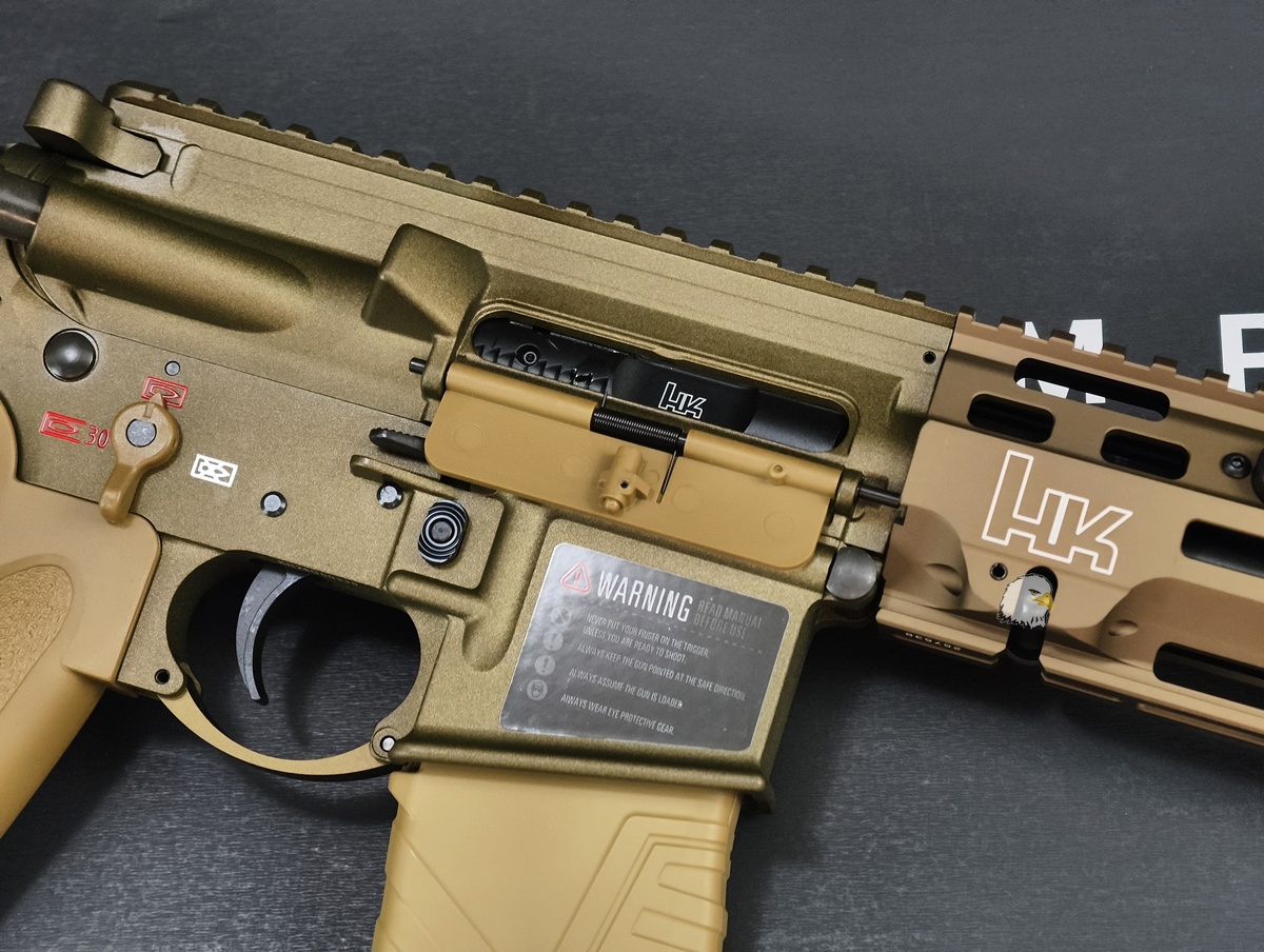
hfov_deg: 23.0
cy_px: 476
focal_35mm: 85
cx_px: 632
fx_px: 3109
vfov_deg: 17.4
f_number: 2.67
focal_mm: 22.48
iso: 1109
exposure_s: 1/24
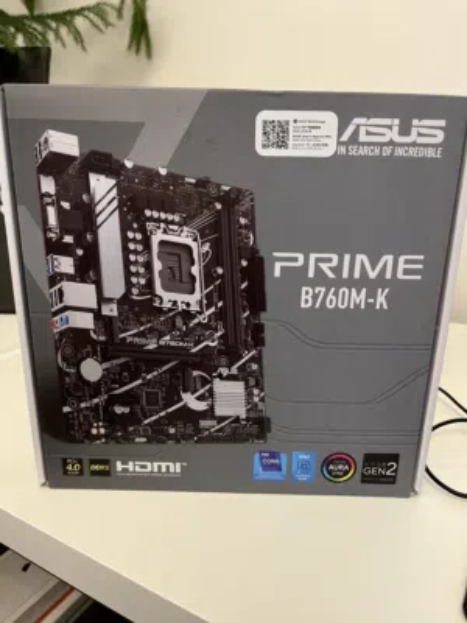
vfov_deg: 67.3
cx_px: 234
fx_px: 468
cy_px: 312
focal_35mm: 26
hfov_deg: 53.1
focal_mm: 5.1
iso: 200
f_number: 1.6
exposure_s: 1/50
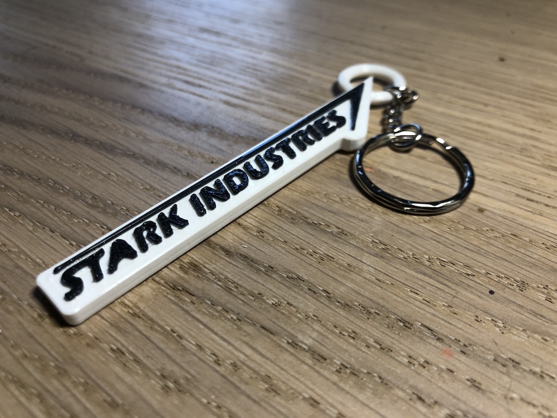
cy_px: 209
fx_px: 451
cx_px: 278
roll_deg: +0.0
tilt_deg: -41.9
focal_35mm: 28
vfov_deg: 49.7
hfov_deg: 63.4
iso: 40
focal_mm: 4
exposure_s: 1/63
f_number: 1.8
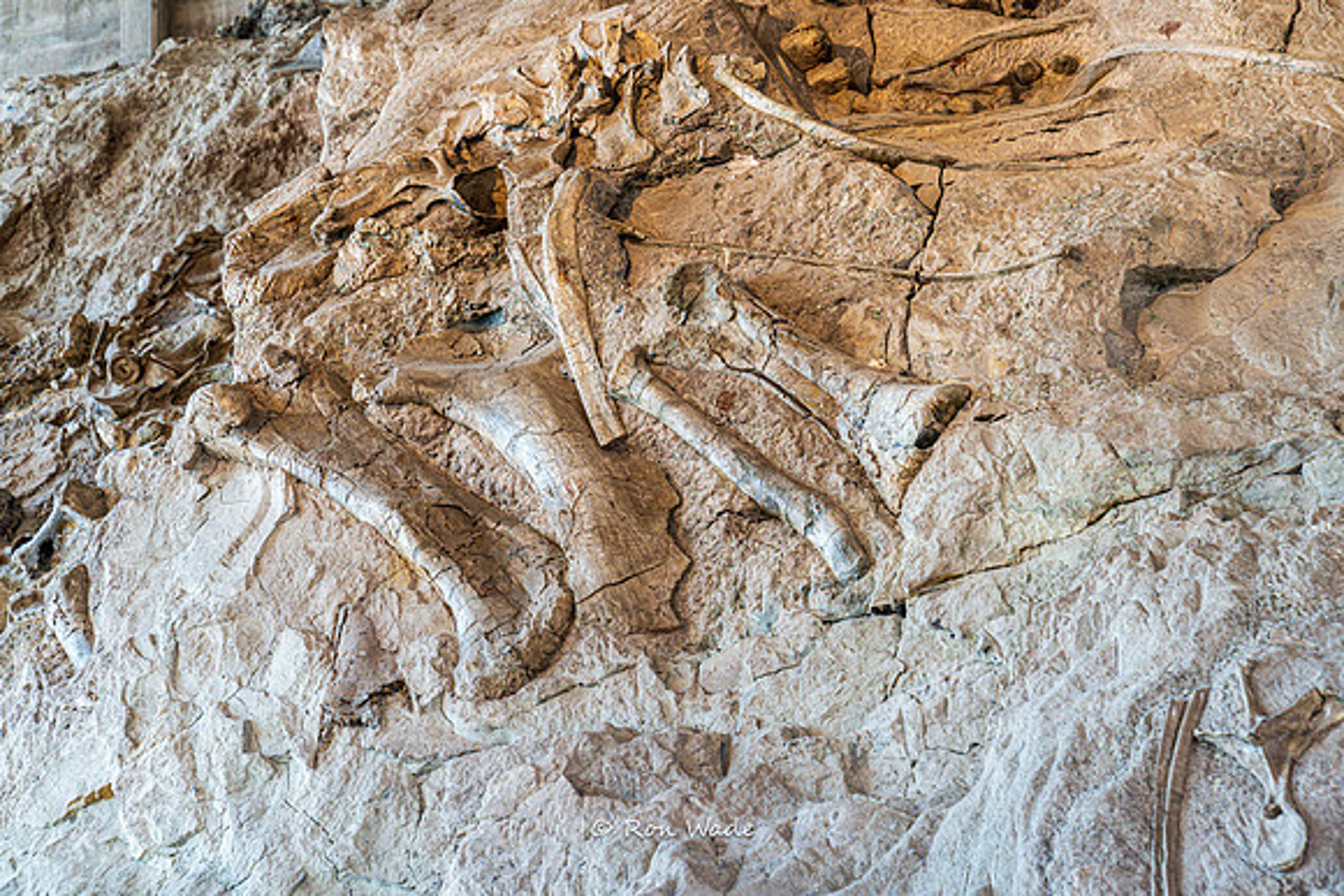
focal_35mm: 70
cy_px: 448
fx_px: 2614
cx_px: 672
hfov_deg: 28.8
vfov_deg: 19.5
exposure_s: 1/160
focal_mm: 70
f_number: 4
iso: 1000
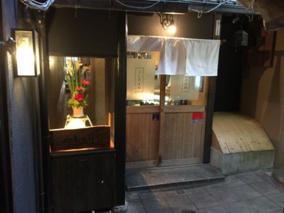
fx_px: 238
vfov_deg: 48.3
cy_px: 106
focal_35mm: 29
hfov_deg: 61.6
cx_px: 142
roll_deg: -2.2
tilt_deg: -10.1
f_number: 2.2
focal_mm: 4.15
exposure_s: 1/8
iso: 125
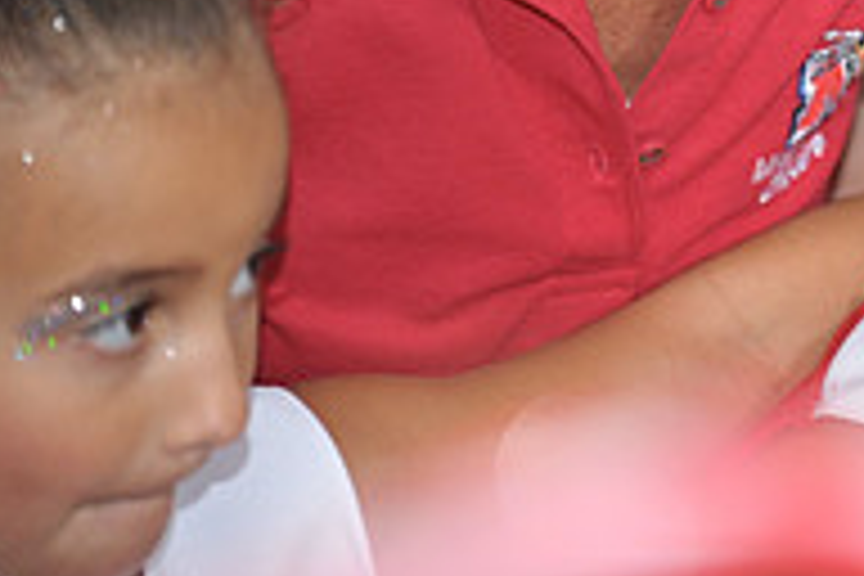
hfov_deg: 4.5
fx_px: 10847
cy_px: -284
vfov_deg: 3.0
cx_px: 1220
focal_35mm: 452
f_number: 2.8
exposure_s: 1/125
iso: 500
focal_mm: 150
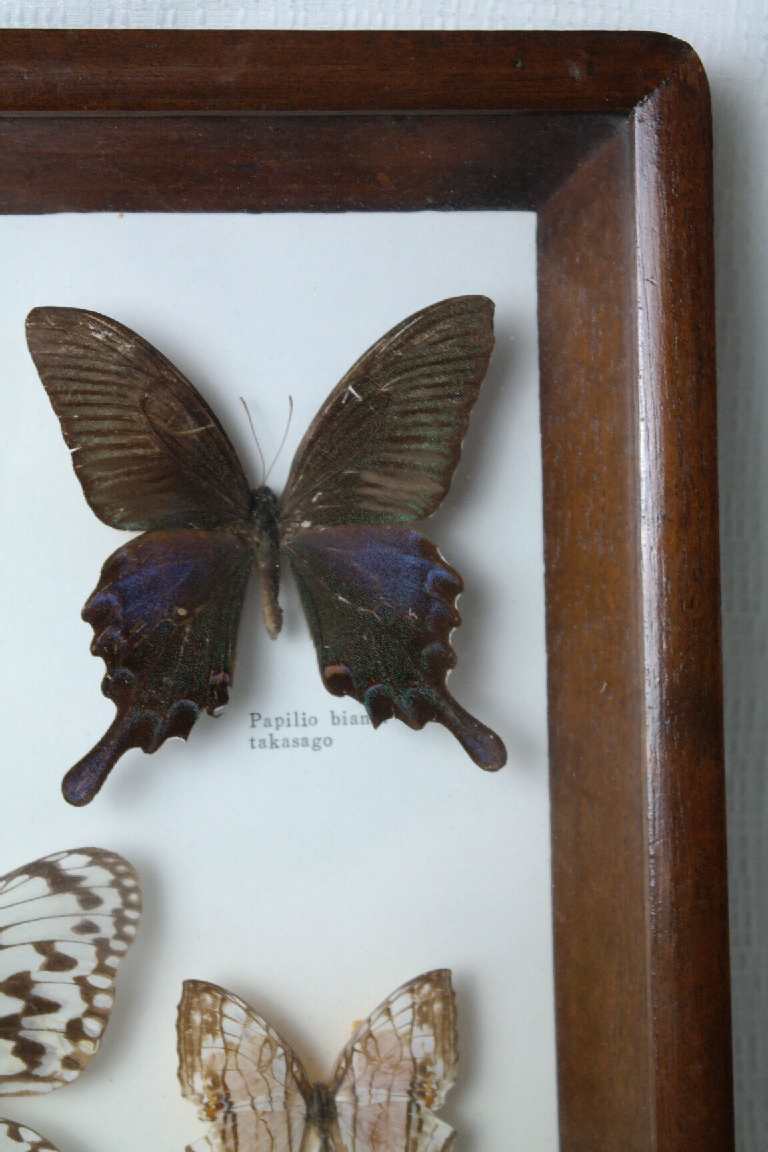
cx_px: 384
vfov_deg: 26.3
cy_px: 576
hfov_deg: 17.7
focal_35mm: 77
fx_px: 2464
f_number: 5.6
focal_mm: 50
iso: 800
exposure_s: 1/80
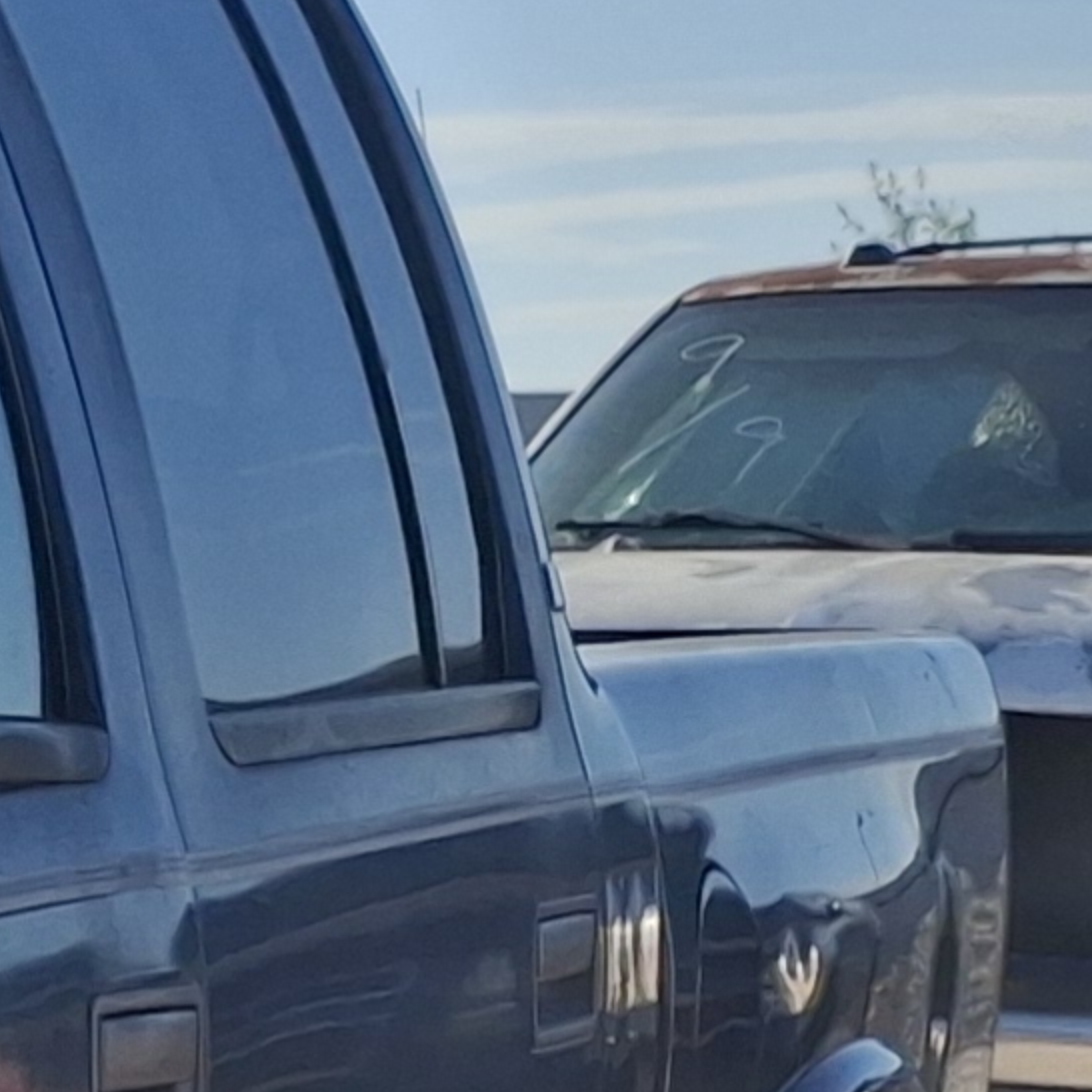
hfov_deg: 8.2
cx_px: -2694
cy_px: 1888
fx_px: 5889
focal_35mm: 165
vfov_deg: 10.1
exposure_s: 1/3311
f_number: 1.8
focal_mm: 4.69
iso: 32
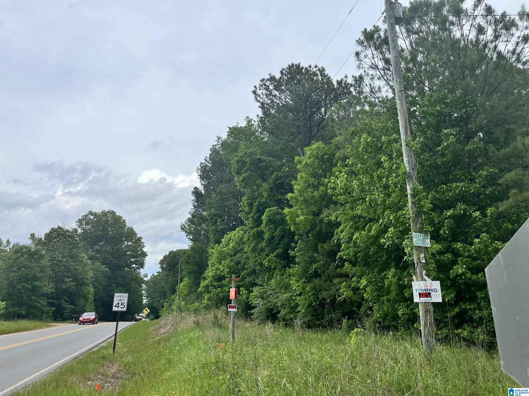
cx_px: 264
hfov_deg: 67.3
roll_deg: +0.1
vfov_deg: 53.1
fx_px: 397
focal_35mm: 26
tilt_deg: +17.4
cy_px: 198
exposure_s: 1/3413
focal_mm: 5.1
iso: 50
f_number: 1.6
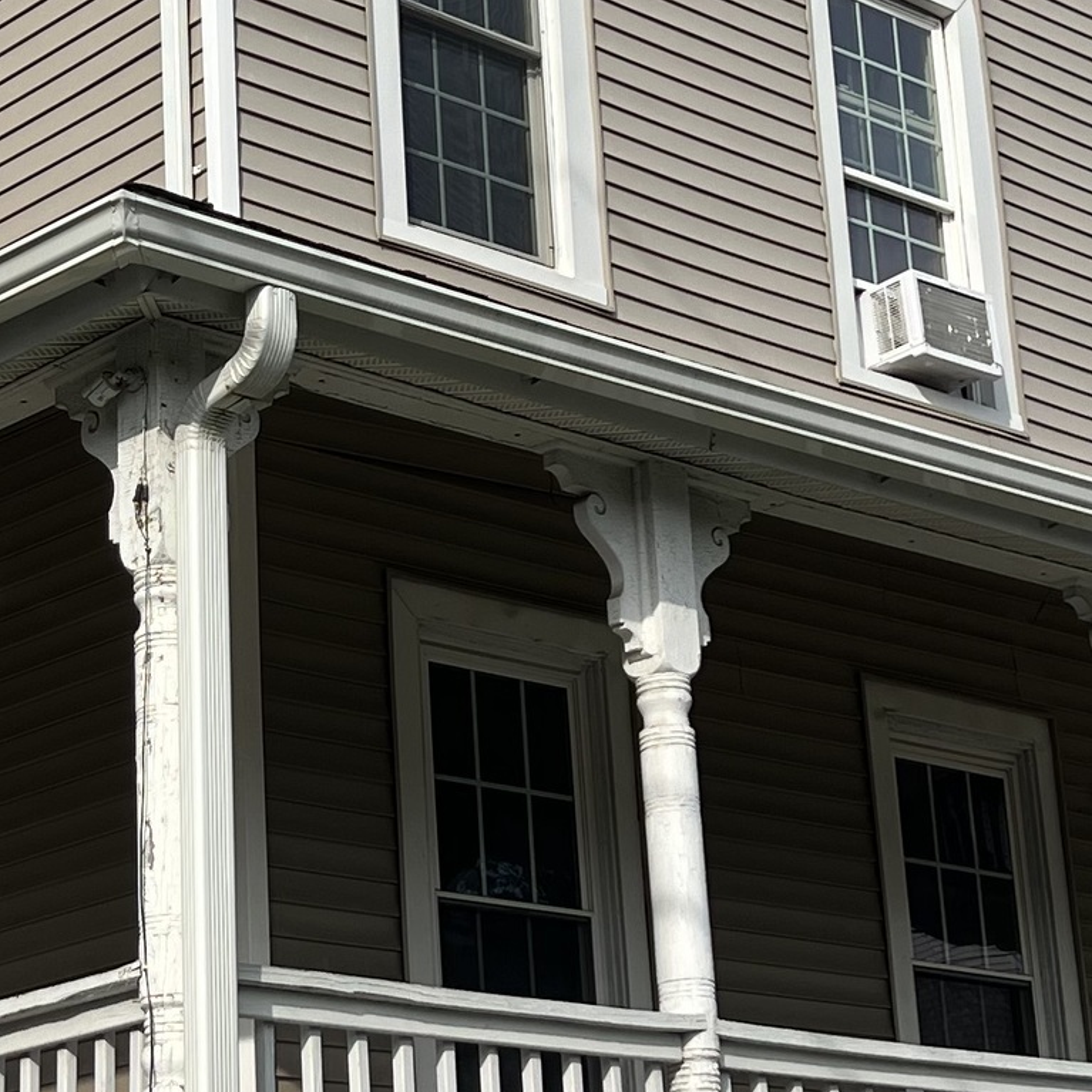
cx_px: 319
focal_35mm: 92
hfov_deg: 18.8
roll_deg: +2.1
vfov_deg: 18.9
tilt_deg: +16.9
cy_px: 567
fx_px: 3284
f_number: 1.5
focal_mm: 5.7
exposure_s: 1/5076
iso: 50
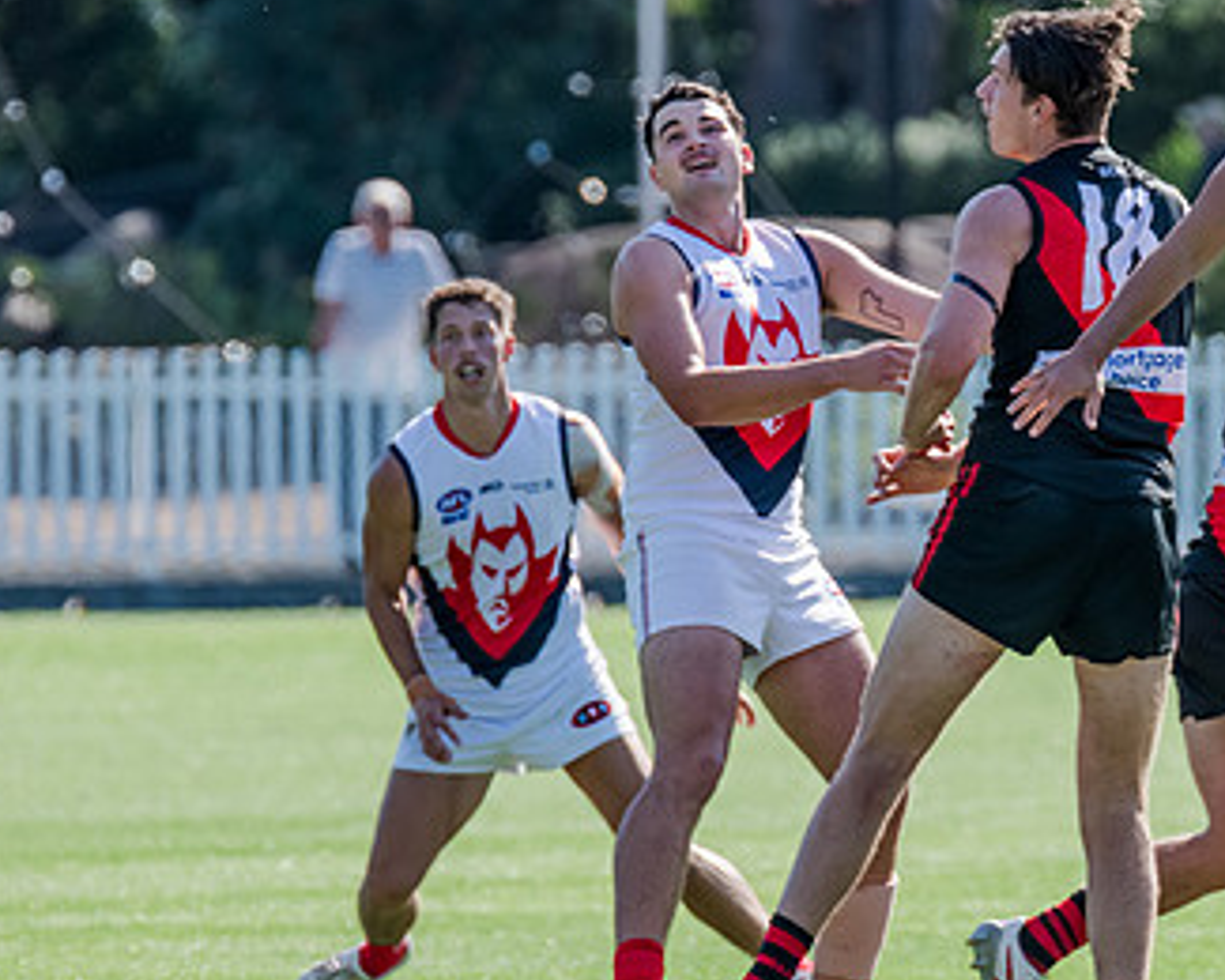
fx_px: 27989
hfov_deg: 2.5
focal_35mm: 772
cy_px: 394
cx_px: 969
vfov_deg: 2.0
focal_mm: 380
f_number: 6.3
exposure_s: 1/1600
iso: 800
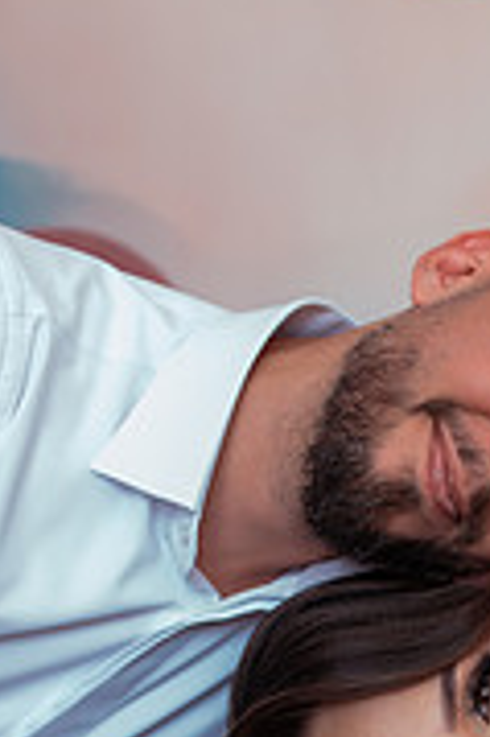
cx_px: 544
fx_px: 1800
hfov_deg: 15.1
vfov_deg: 22.3
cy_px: 737
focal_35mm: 88
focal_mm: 35
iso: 640
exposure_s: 1/200
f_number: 3.2
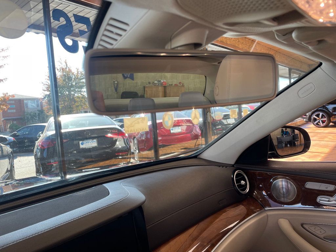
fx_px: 252
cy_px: 126
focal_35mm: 26
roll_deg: +5.1
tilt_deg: -2.5
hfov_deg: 67.3
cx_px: 168
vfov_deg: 53.1
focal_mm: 4.2
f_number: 1.6
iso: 32
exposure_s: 1/172
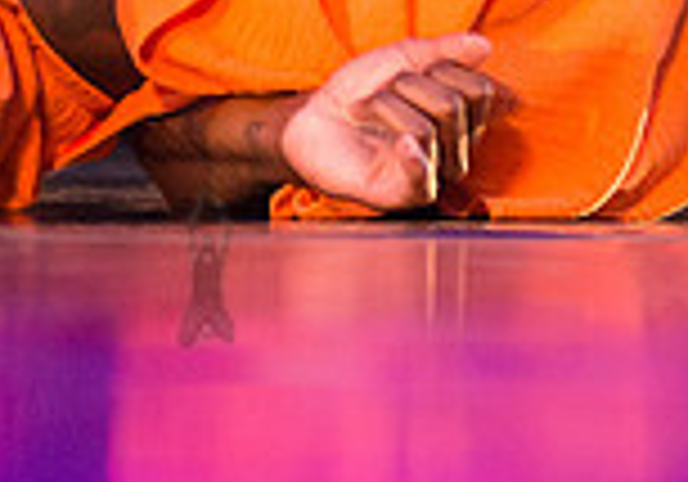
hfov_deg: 3.3
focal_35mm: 608
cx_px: 395
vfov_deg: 2.3
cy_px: -102
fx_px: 11797
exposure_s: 1/320
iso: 4000
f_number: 3.2
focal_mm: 135
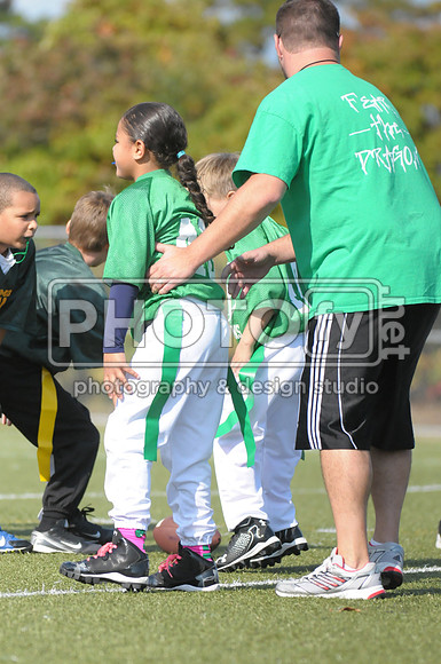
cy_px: 332
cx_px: 220
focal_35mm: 300
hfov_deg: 4.6
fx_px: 5529
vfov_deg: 6.9
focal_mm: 200
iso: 1600
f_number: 4
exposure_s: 1/8000
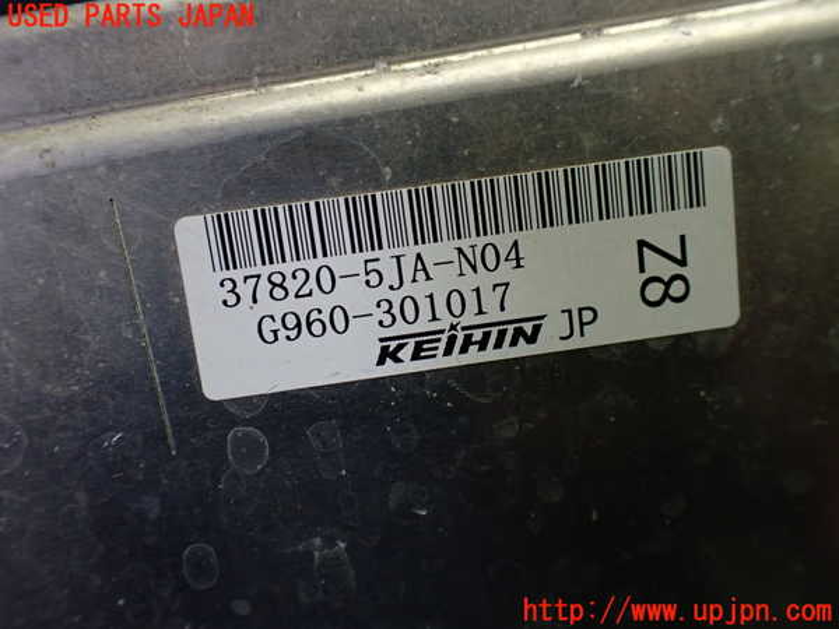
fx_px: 727
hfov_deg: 60.0
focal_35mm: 30
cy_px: 314
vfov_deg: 46.8
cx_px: 420
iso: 400
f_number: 2.3
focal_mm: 5.4
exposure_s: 1/125
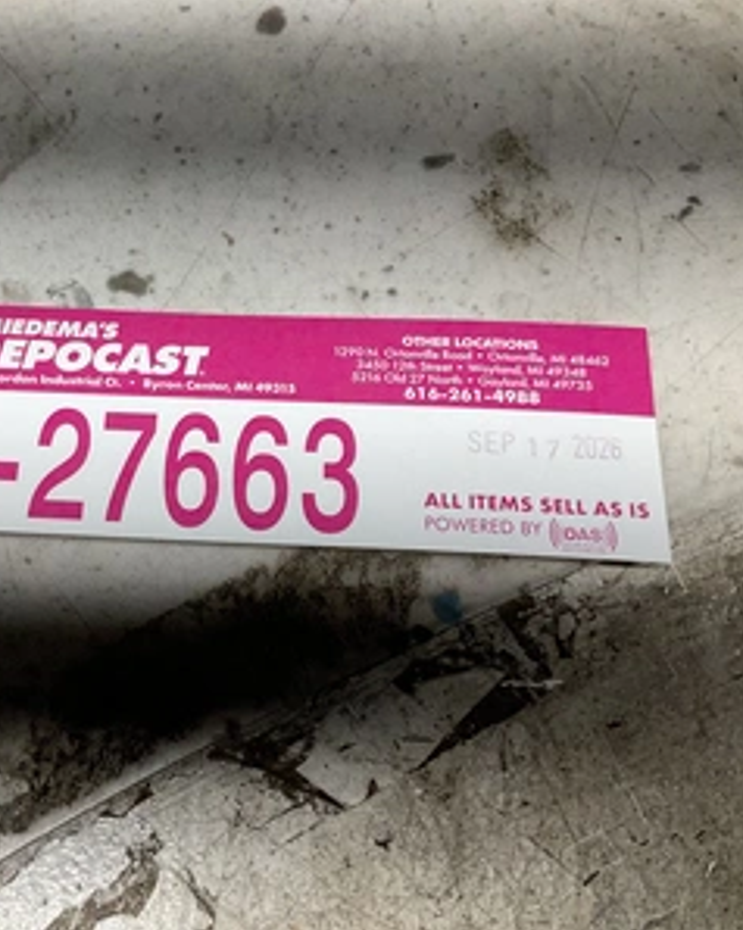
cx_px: 228
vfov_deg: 48.0
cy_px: 465
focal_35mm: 38
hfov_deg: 38.5
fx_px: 1046
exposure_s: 1/120
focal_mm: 3
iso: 25
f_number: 1.8
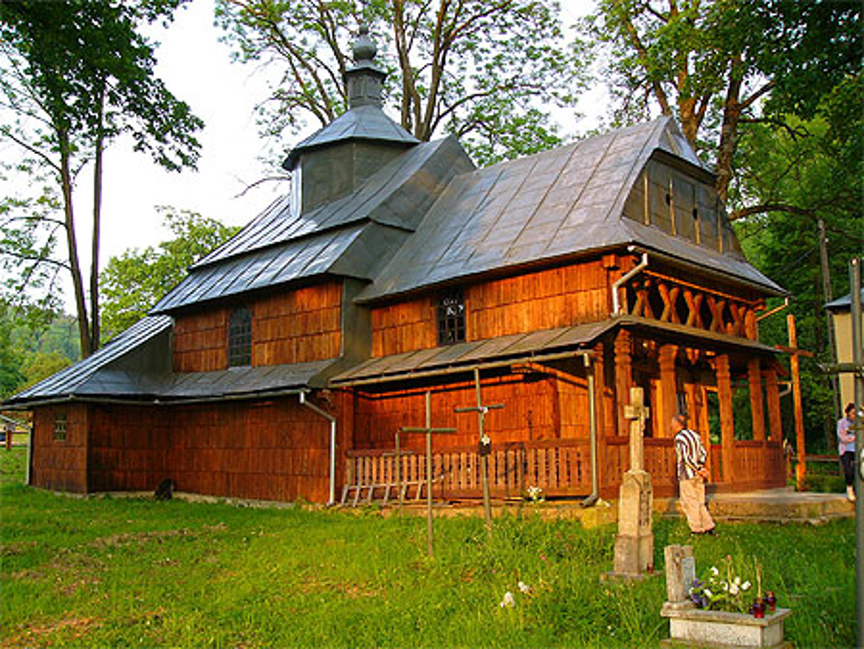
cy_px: 324
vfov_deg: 39.7
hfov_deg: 51.3
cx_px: 432
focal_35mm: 36
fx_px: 899
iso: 75
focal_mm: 6
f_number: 2.8
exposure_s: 1/60
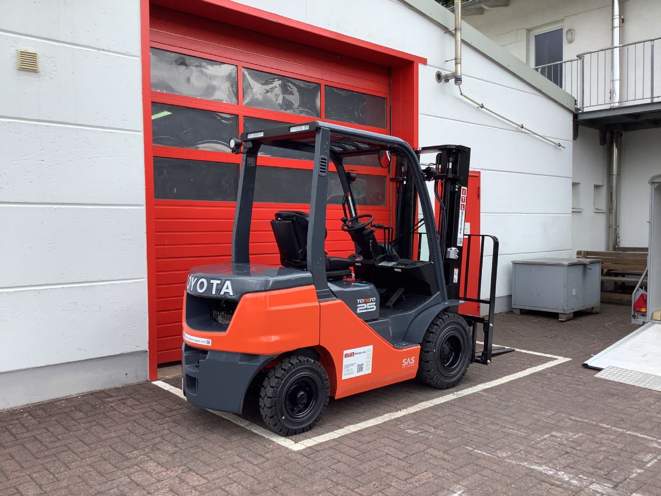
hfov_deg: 58.4
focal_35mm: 31
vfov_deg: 45.4
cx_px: 330
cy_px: 248
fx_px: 592
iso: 25
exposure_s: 1/372
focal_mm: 3.3
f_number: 2.4
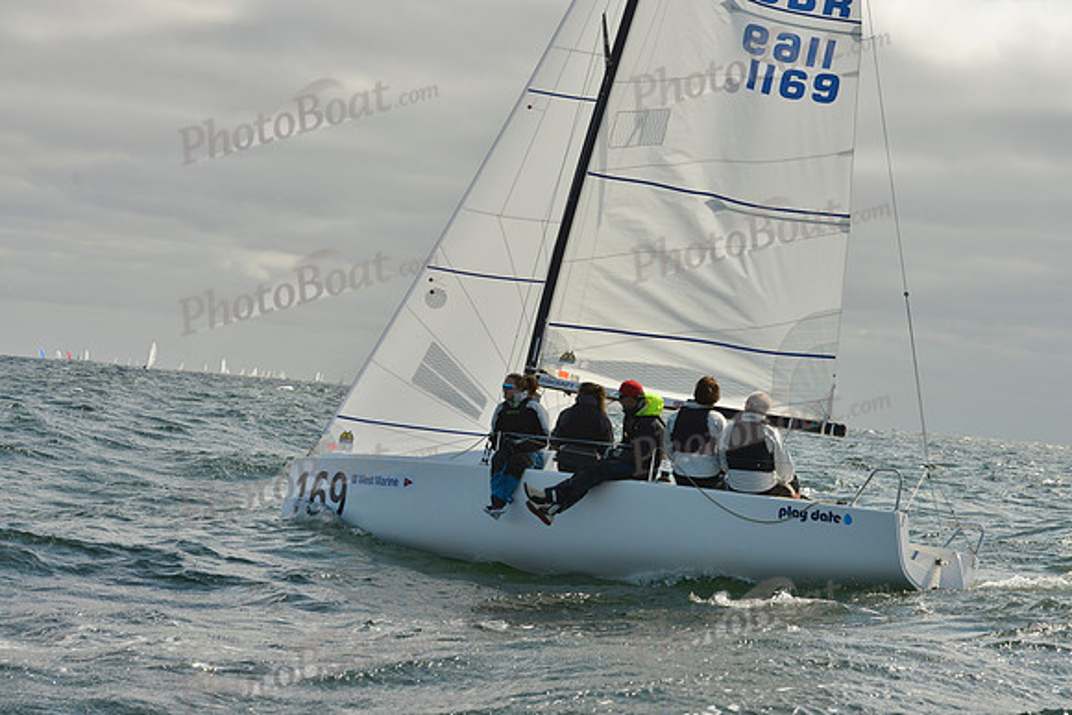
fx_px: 2383
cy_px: 358
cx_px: 536
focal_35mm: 80
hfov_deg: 25.4
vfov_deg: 17.1
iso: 400
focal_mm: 80
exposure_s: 1/1600
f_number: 9
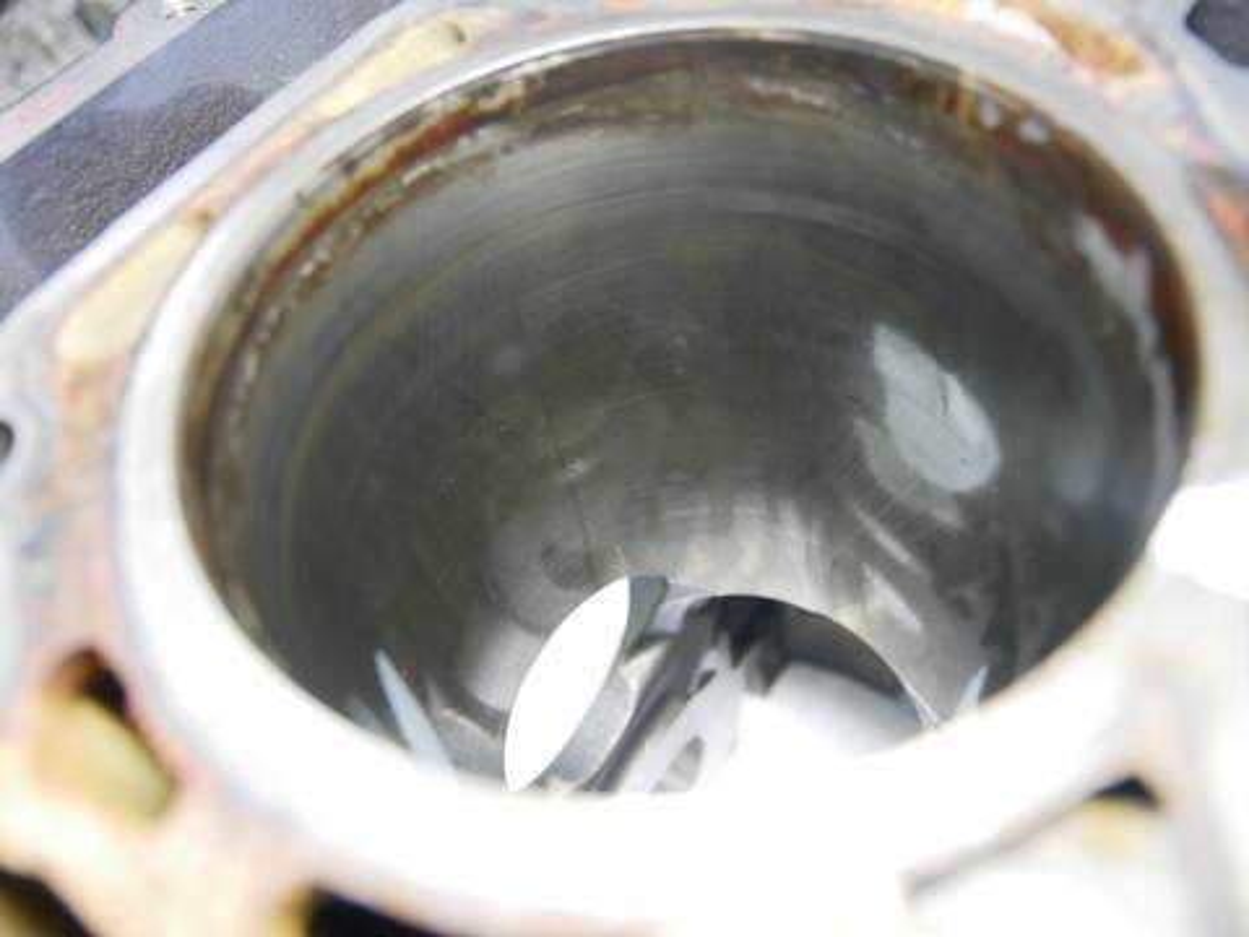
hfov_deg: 67.3
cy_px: 468
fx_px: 938
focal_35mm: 26
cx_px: 624
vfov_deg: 53.1
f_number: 3.5
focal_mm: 13
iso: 640
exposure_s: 1/60
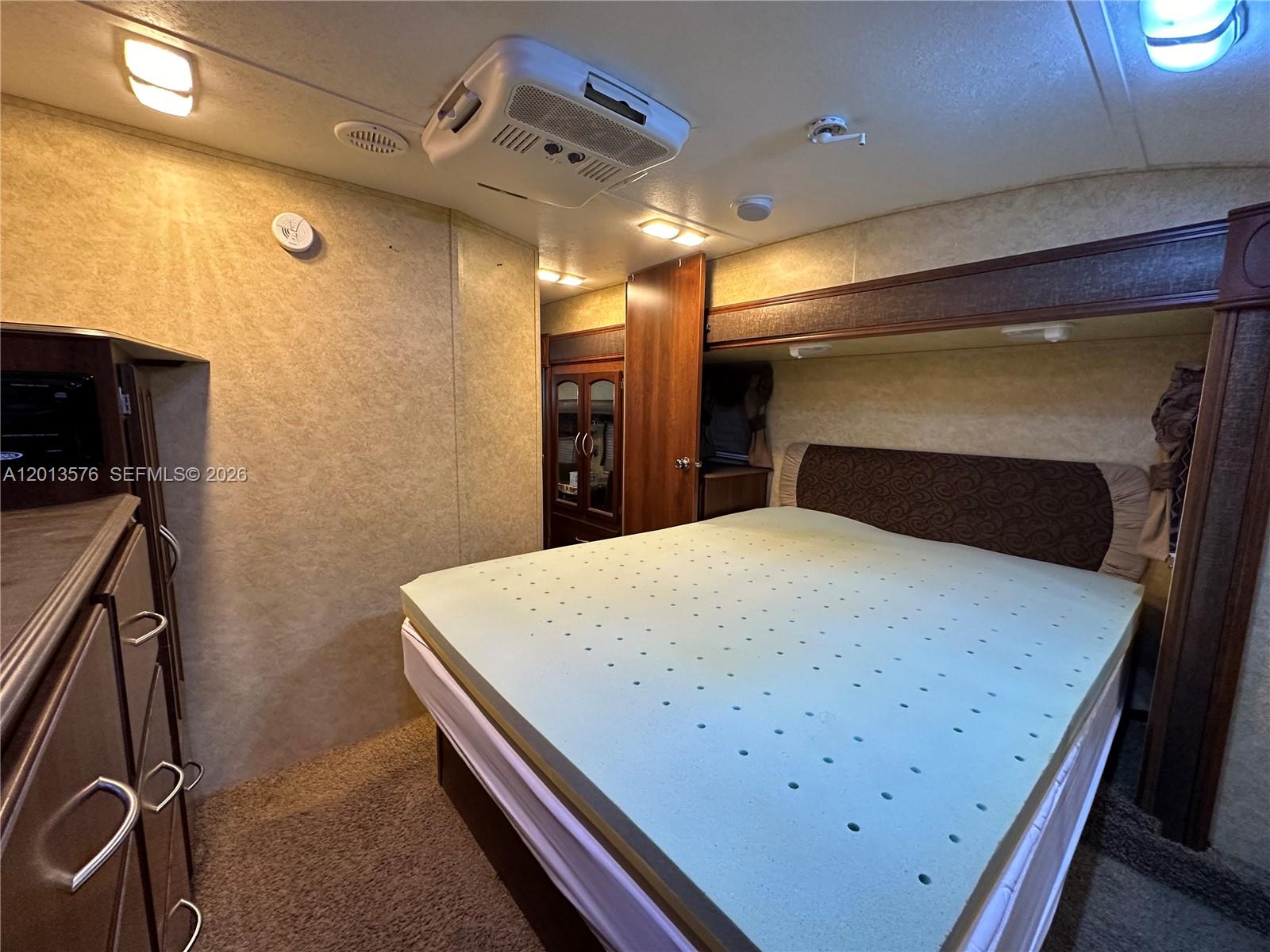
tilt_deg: -9.8
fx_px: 514
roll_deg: +0.4
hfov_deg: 102.1
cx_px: 635
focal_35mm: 14
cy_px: 476
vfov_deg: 85.7
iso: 320
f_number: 2.2
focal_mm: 2.22
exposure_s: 1/60
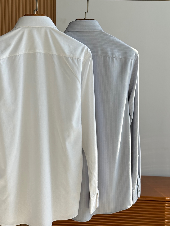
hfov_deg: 22.8
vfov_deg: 30.3
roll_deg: -0.2
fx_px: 419
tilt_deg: -5.9
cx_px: 58
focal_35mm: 64
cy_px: 104
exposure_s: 1/601
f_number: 1.78
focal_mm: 6.76
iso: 64
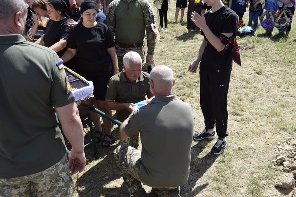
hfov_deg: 57.2
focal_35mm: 33
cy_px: 98
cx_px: 148
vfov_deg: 40.0
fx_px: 271
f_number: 8
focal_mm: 22
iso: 200
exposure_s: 1/250
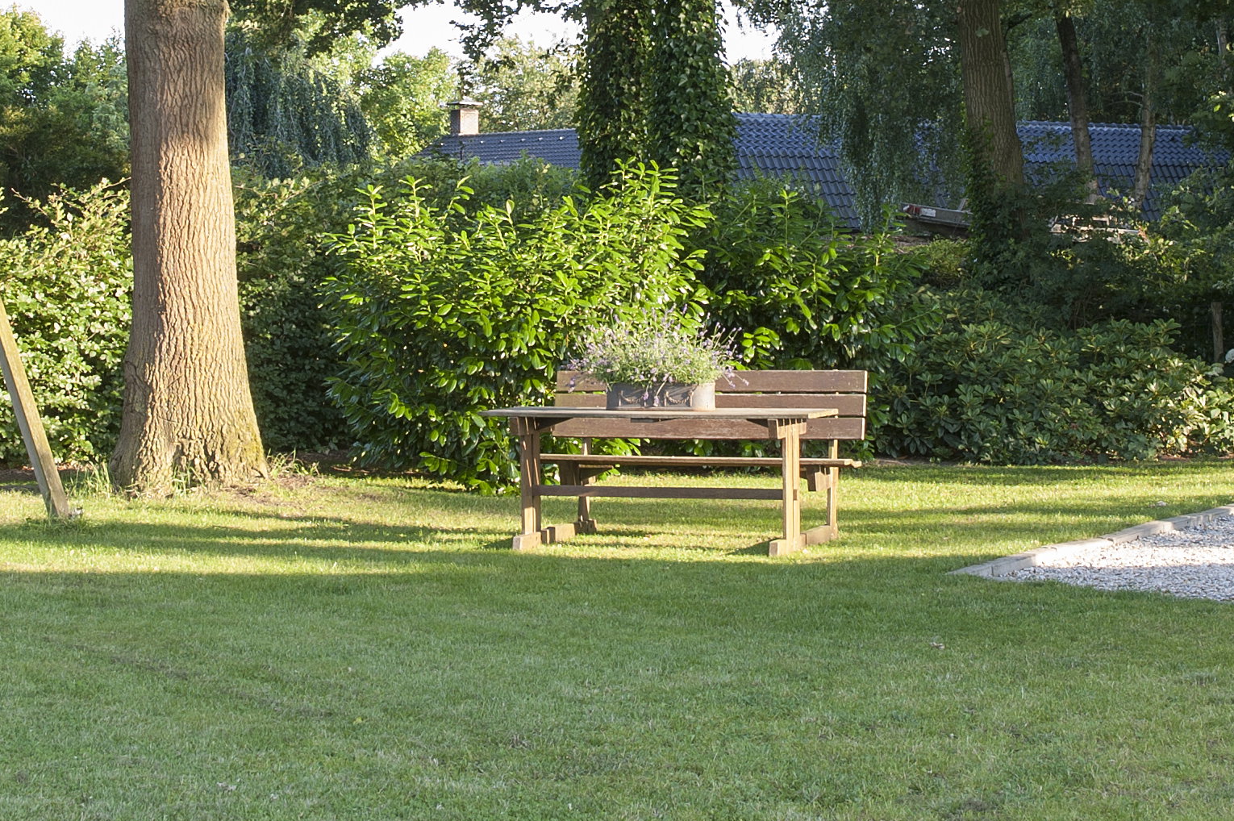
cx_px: 607
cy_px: 64
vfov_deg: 15.1
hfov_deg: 22.9
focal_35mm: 89
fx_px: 3049
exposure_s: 1/10
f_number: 13
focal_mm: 32
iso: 100
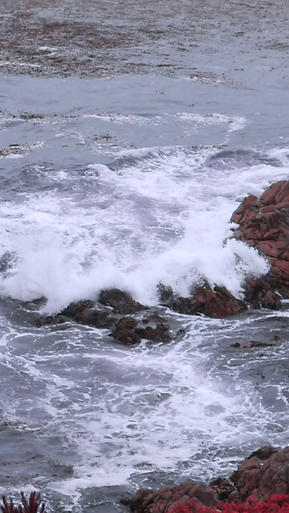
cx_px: 108
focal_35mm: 149
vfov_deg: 14.4
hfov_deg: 8.1
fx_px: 2029
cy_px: 331
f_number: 4.3
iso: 80
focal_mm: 8.2
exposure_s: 1/500
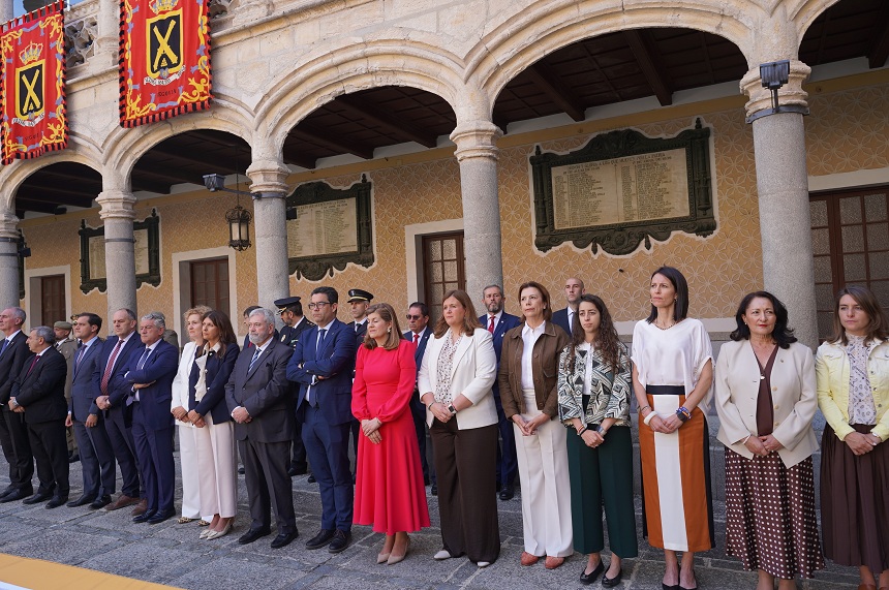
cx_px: 444
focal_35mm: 25
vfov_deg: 51.2
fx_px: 617
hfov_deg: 71.6
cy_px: 295
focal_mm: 25
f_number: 4
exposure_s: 1/160
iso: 160
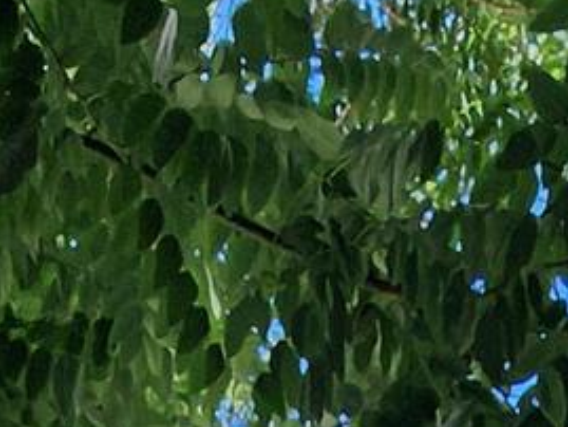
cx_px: 232
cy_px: 1604
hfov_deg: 19.8
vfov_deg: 8.7
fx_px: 1625
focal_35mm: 99
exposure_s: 1/909
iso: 50
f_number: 2.2
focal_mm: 2.2
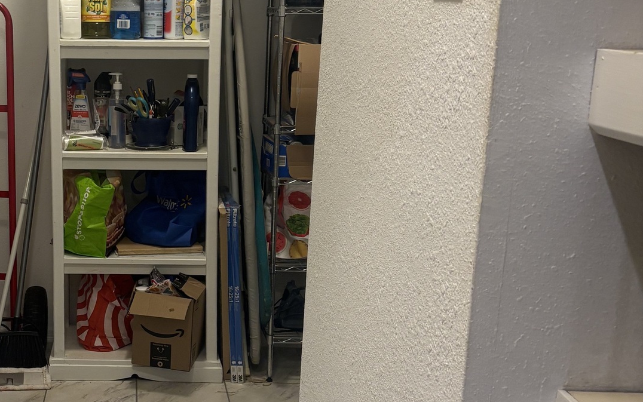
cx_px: 130
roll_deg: -1.2
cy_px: 222
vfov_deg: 22.0
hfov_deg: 33.6
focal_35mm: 59
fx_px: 1034
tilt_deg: -11.1
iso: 80
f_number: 1.6
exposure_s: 1/60
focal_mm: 5.96
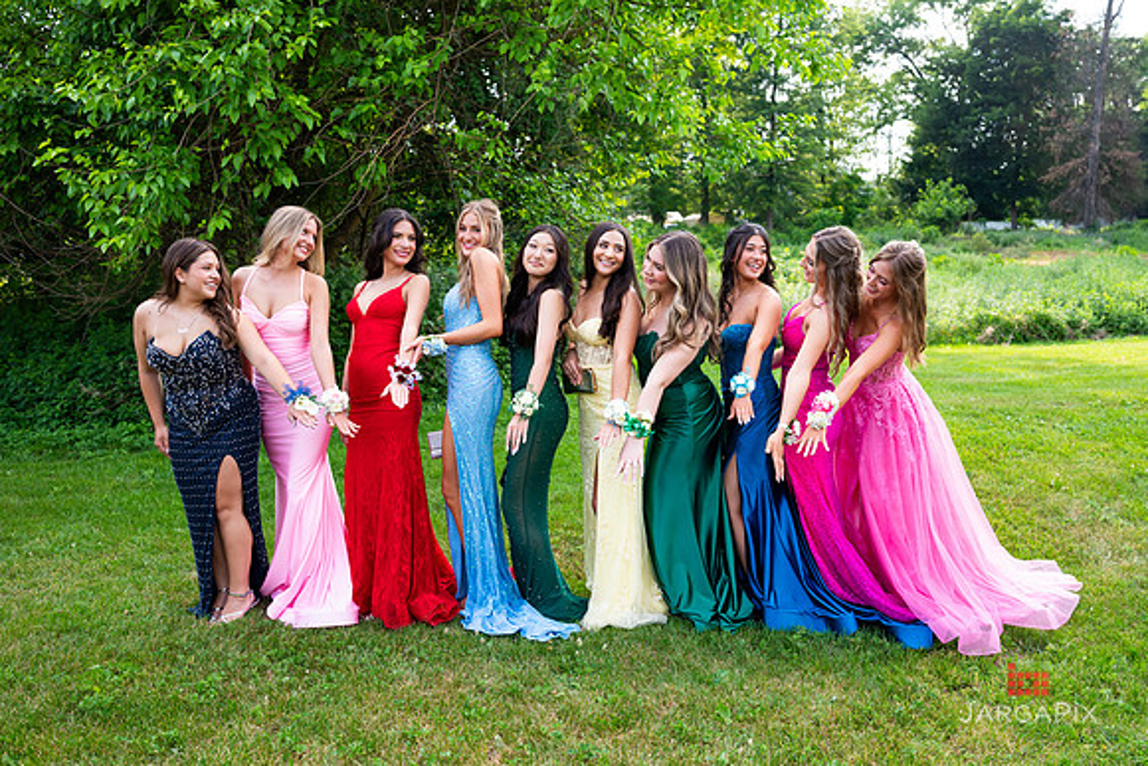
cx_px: 574
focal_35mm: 32
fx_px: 1013
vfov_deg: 41.4
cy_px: 373
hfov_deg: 59.1
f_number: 3.2
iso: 320
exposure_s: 1/640
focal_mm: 27
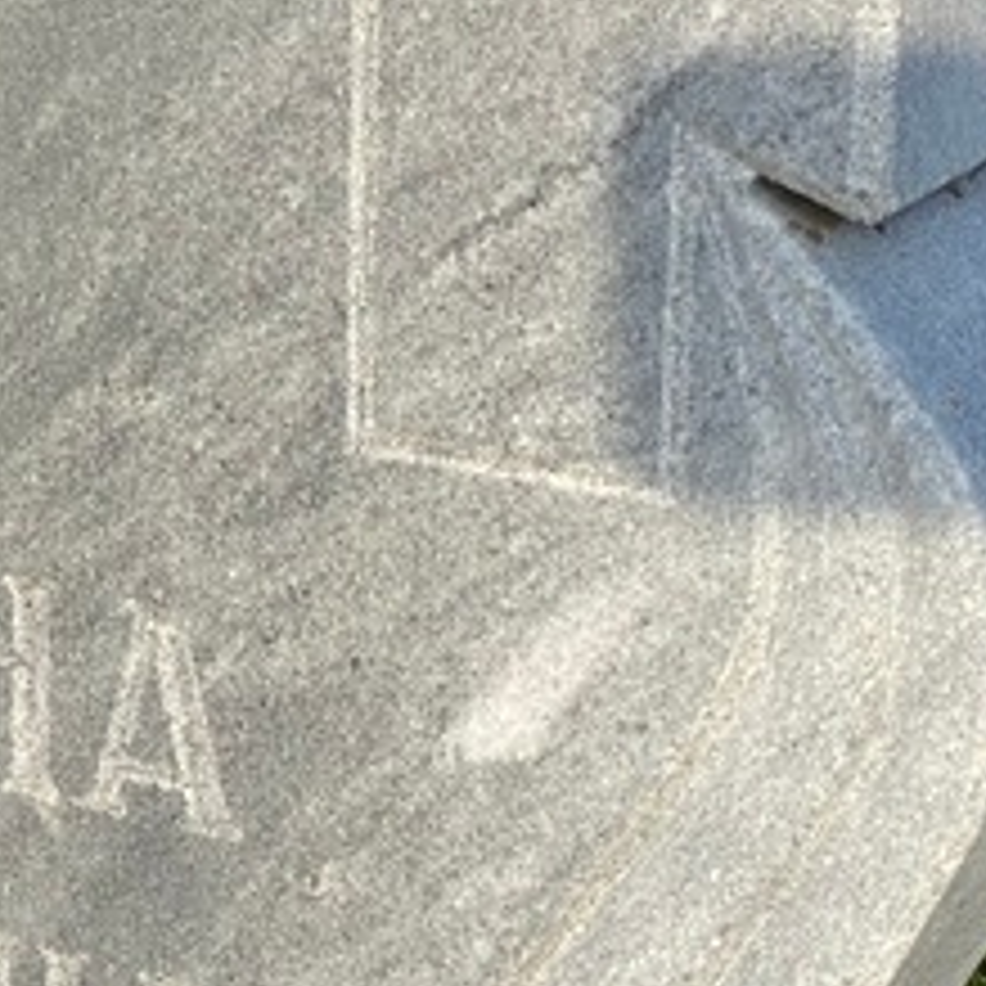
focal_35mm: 168
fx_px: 5414
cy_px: 864
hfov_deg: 10.2
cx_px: -320
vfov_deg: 10.4
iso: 20
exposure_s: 1/648
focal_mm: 6
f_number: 2
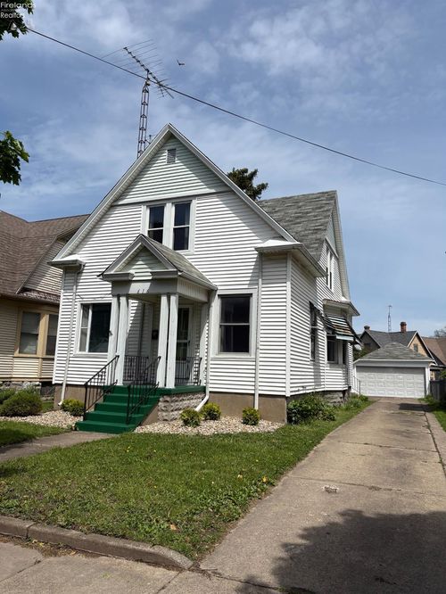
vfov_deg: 67.3
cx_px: 223
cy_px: 297
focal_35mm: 26
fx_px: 446
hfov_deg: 53.1
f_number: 1.6
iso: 50
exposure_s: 1/8850
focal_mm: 5.96
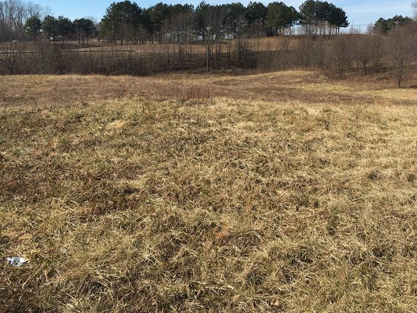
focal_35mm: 40
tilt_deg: -9.4
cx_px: 248
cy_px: 124
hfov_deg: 46.5
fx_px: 482
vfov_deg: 35.8
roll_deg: -1.4
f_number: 2.2
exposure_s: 1/1538
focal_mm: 4.15
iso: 25
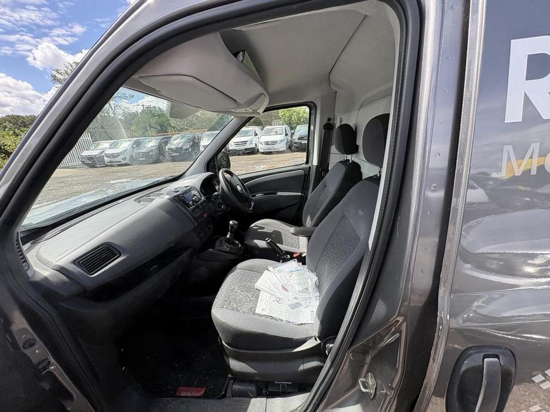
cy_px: 206
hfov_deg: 102.1
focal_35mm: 14
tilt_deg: -15.7
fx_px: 222
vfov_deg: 85.7
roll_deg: -0.2
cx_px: 275
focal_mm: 2.22
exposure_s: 1/416
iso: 64
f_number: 2.2
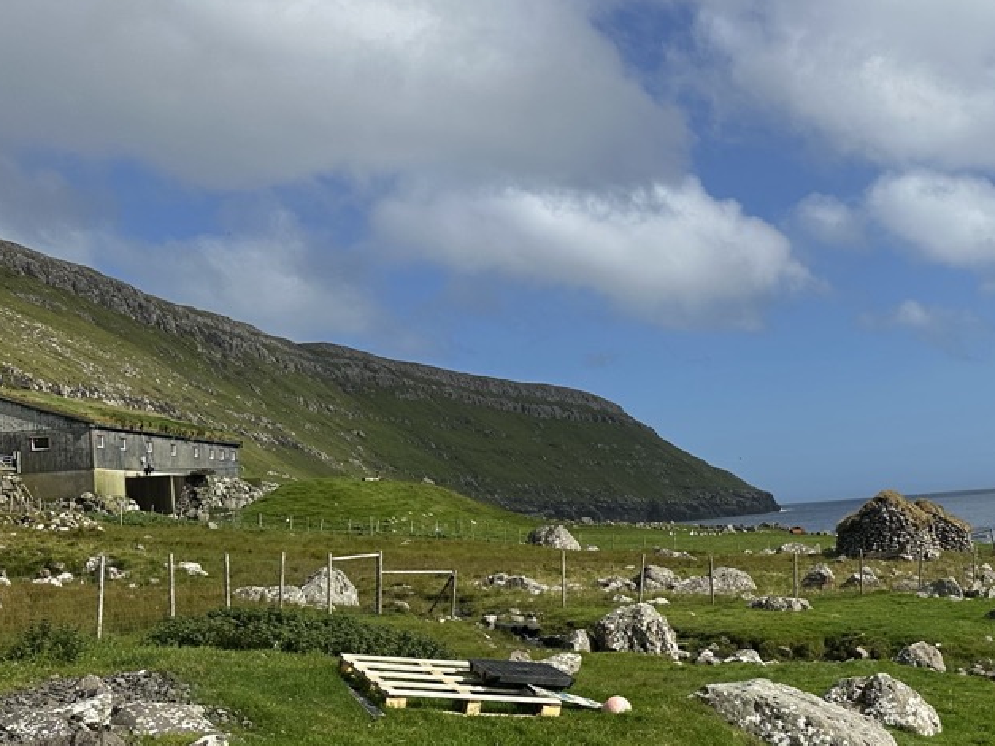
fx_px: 1408
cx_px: 943
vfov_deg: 29.5
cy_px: 468
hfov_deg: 35.9
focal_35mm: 49
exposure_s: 1/8197
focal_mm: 6.86
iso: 80
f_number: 1.78
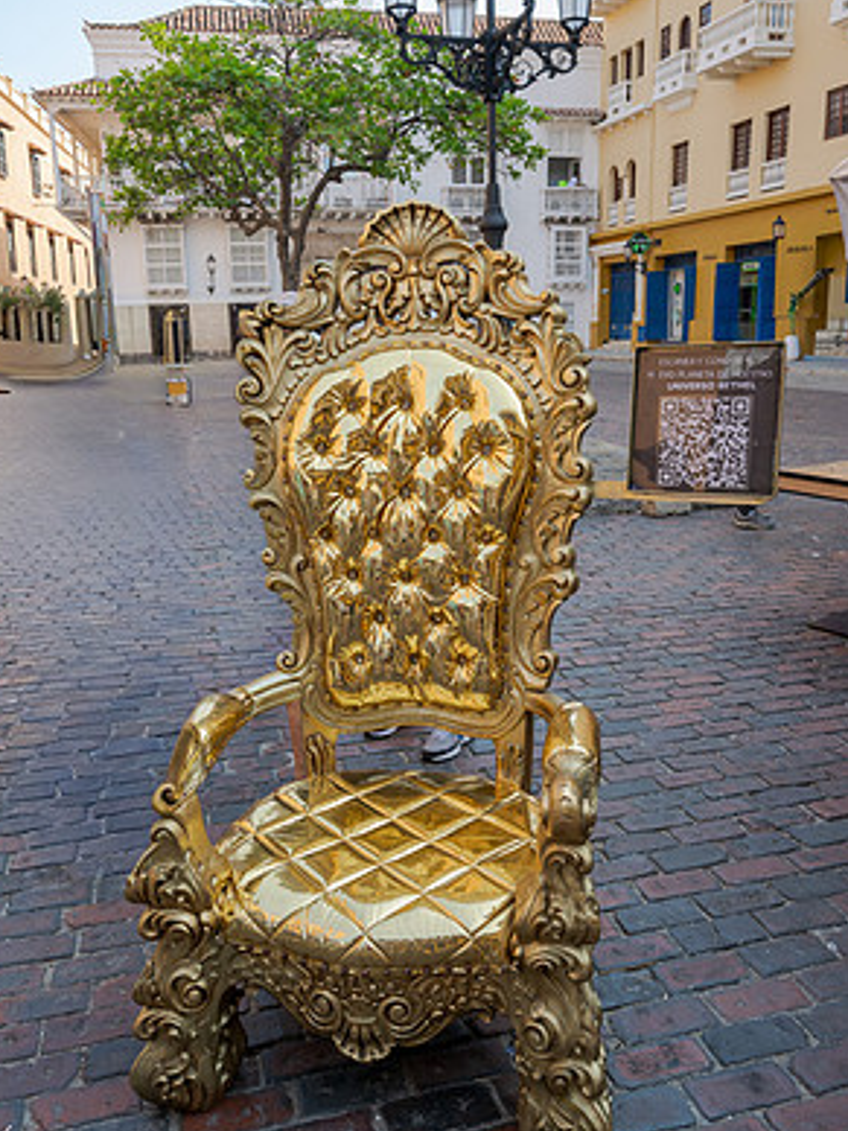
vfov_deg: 61.6
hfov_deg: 48.2
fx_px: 947
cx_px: 417
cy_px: 542
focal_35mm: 29
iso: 400
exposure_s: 1/250
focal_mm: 26
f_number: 8
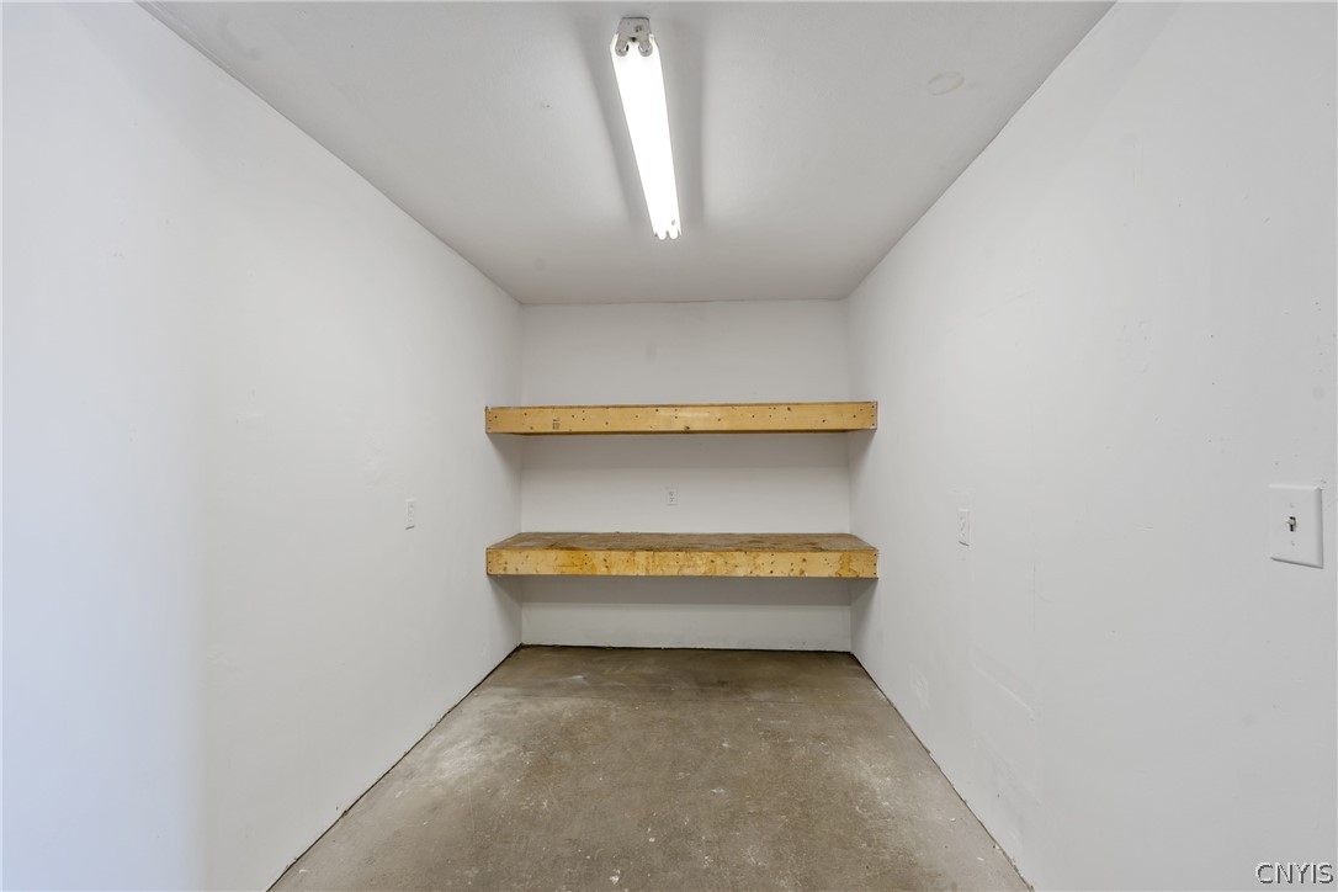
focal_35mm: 16
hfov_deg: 96.7
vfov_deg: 73.7
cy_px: 446
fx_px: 595
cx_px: 669
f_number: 9
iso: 250
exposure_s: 1/3
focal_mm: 16
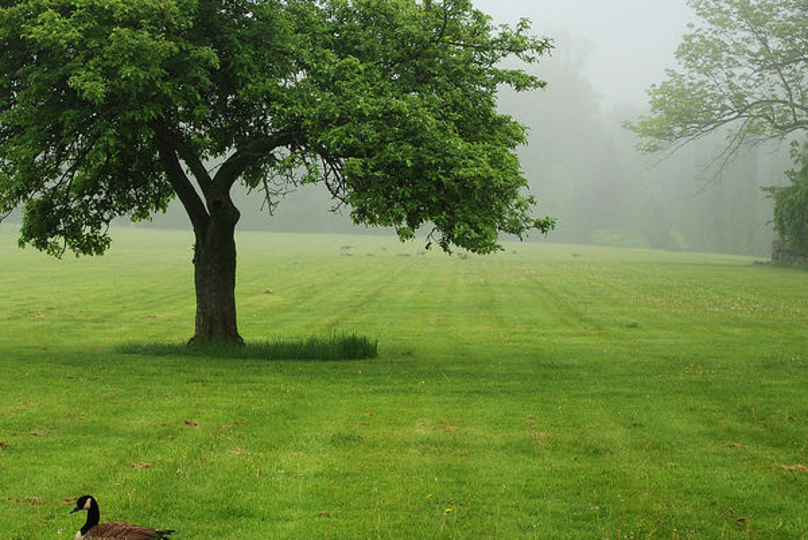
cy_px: 186
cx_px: 222
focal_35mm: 117
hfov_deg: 17.4
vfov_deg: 11.7
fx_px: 2628
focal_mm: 52
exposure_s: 1/160
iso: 160
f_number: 6.3
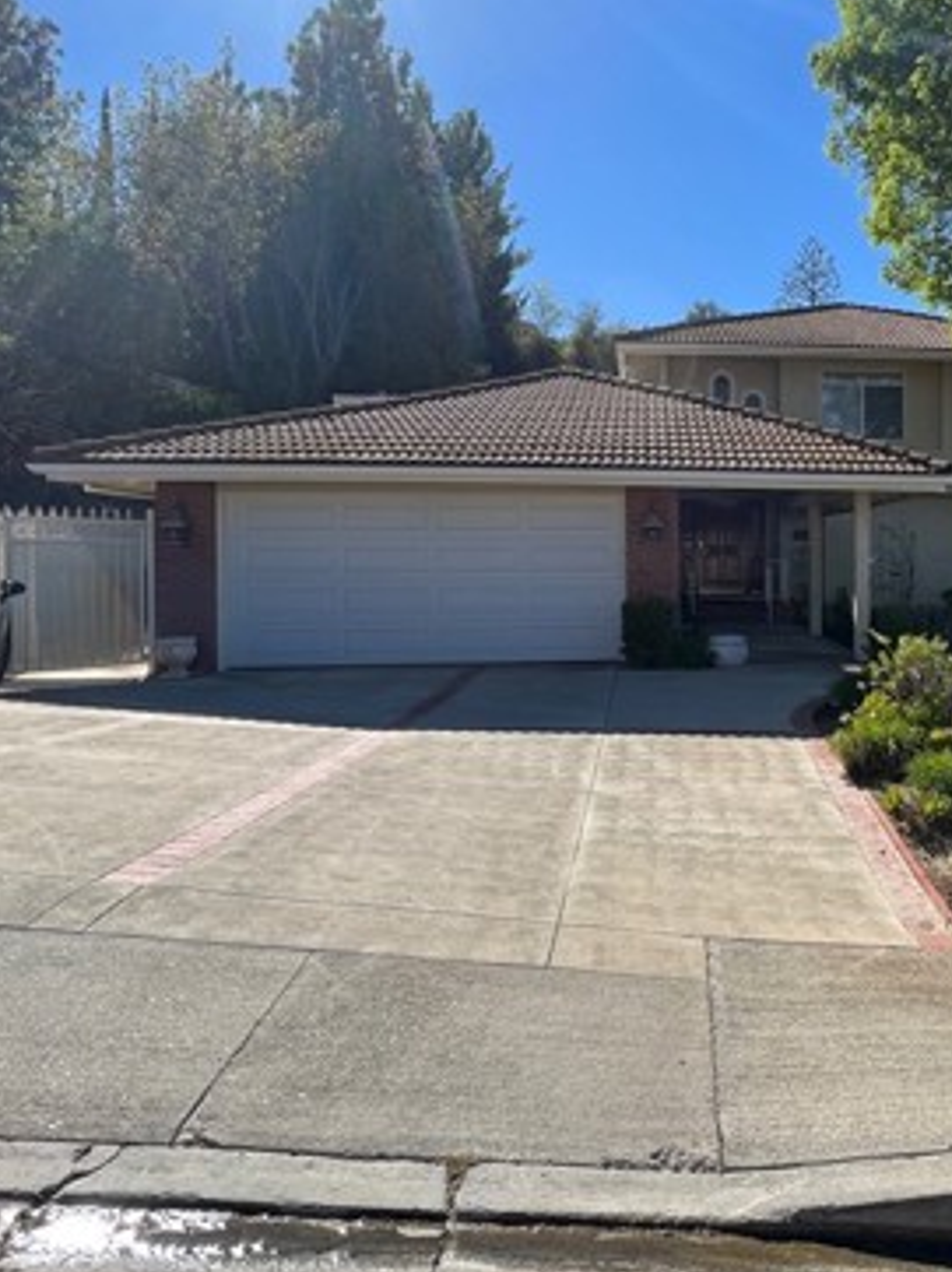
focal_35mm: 23
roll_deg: +0.4
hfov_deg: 54.6
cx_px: 766
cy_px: 559
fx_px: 844
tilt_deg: +0.4
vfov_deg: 73.7
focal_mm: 1.57
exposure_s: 1/1263
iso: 32
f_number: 1.8
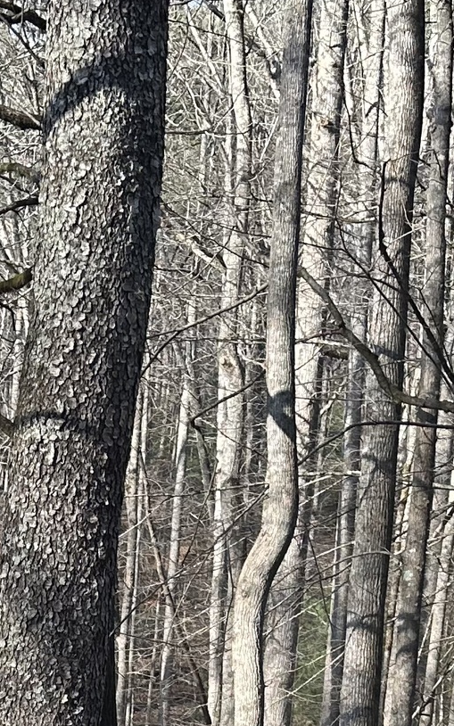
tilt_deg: -7.1
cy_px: 1010
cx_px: -73
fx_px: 1900
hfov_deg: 13.3
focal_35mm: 96
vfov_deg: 19.5
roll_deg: -3.0
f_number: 1.78
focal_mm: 6.86
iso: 80
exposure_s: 1/836
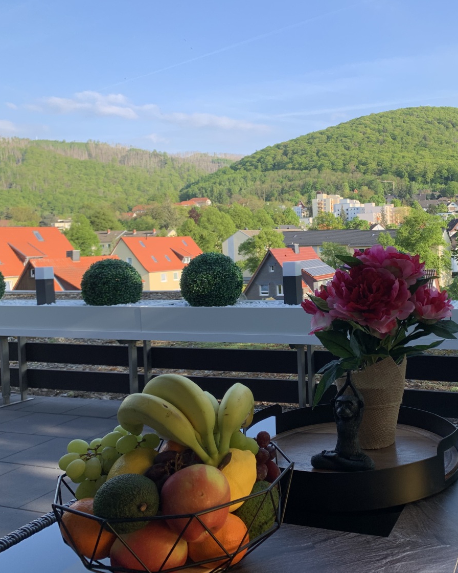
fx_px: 576
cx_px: 344
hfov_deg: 42.0
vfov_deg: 52.8
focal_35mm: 34
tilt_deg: -4.0
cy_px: 286
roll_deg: +2.5
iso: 25
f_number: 1.8
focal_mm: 4.25
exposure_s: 1/620
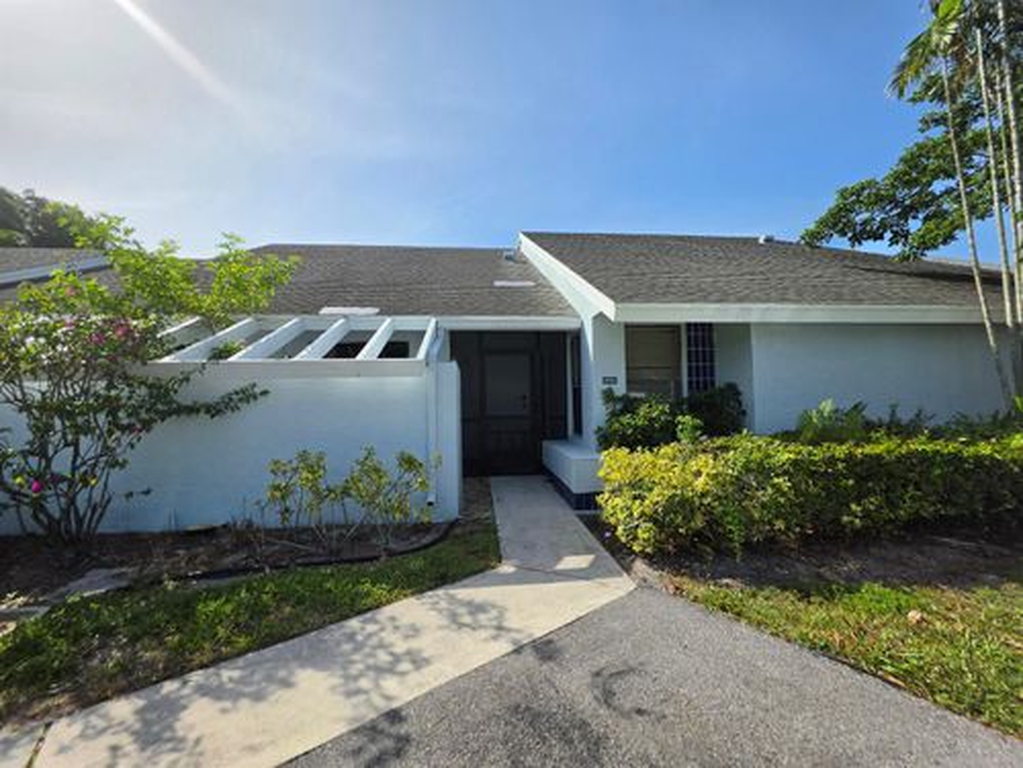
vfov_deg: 89.9
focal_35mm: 13
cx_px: 512
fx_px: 384
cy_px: 384
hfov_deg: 106.2
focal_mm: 2.2
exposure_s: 1/3151
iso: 32
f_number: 1.9
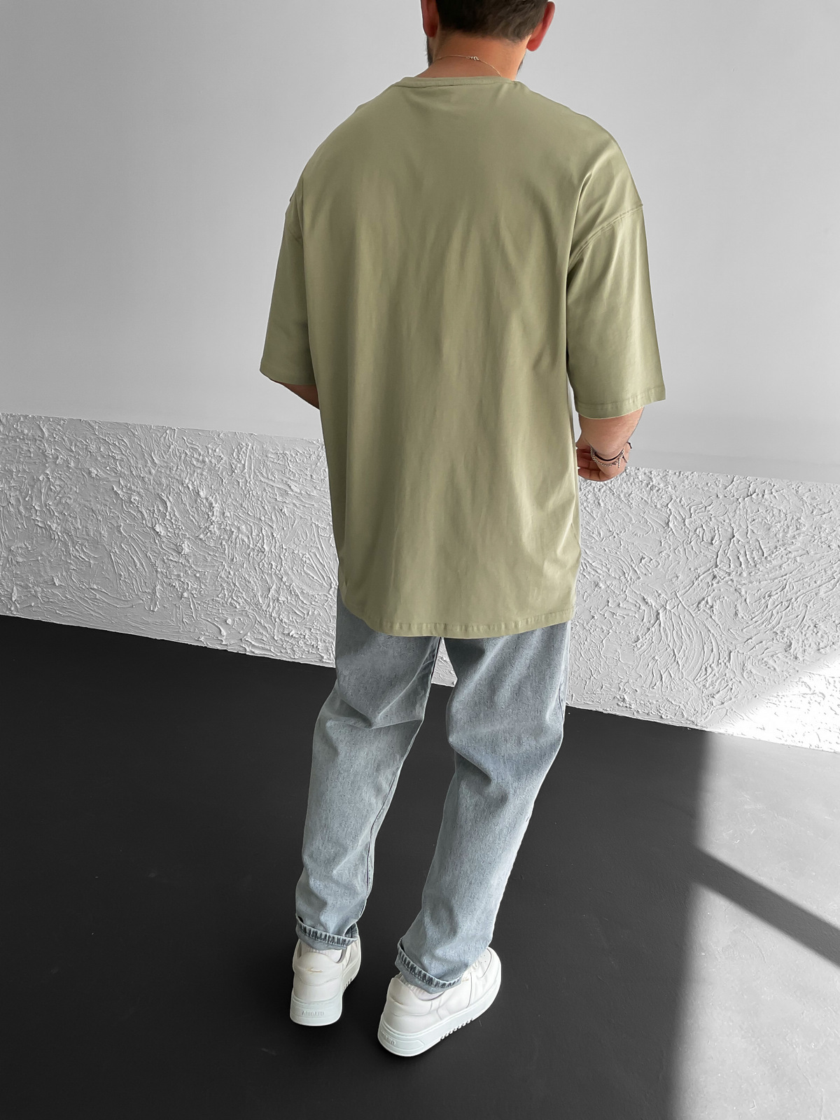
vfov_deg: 61.7
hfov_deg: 48.2
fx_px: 938
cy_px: 560
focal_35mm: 29
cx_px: 420
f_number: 1.8
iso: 16
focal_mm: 3
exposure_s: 1/220
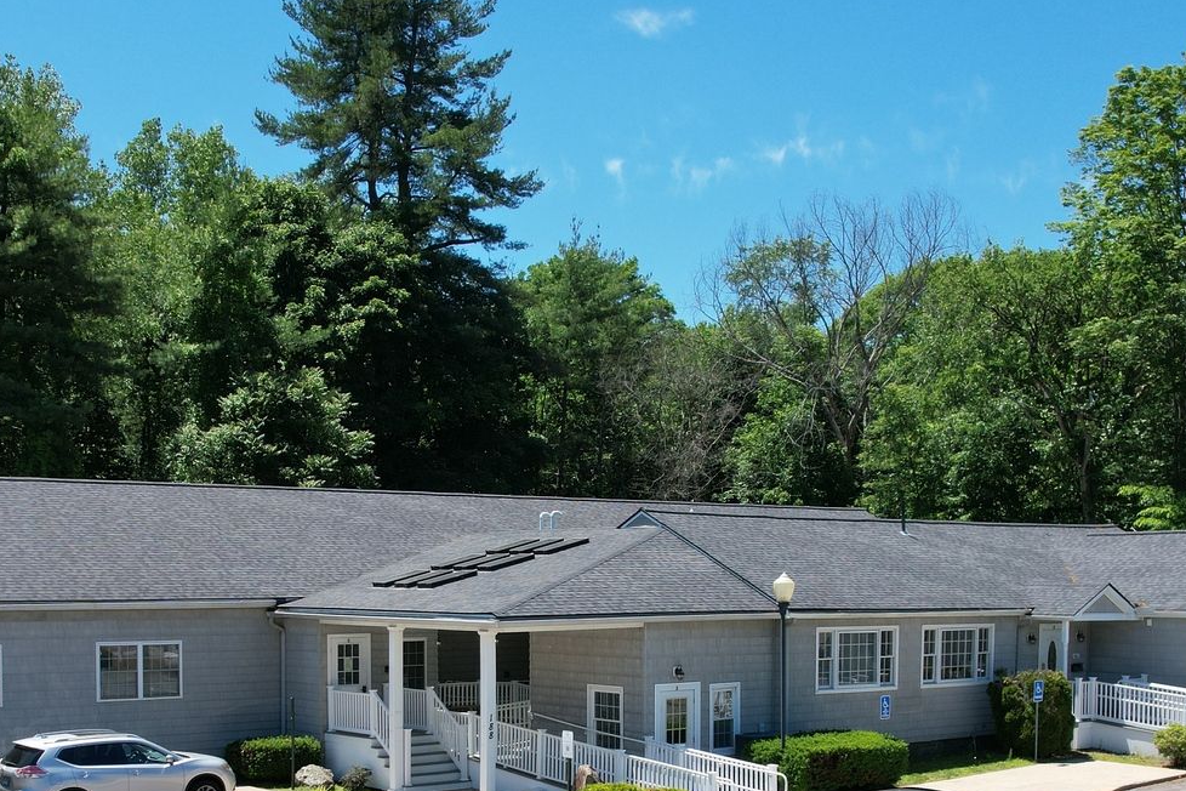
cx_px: 530
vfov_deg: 29.1
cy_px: 646
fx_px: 1482
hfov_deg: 43.5
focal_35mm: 45
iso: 100
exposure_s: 1/1500
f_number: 2.8
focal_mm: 8.38
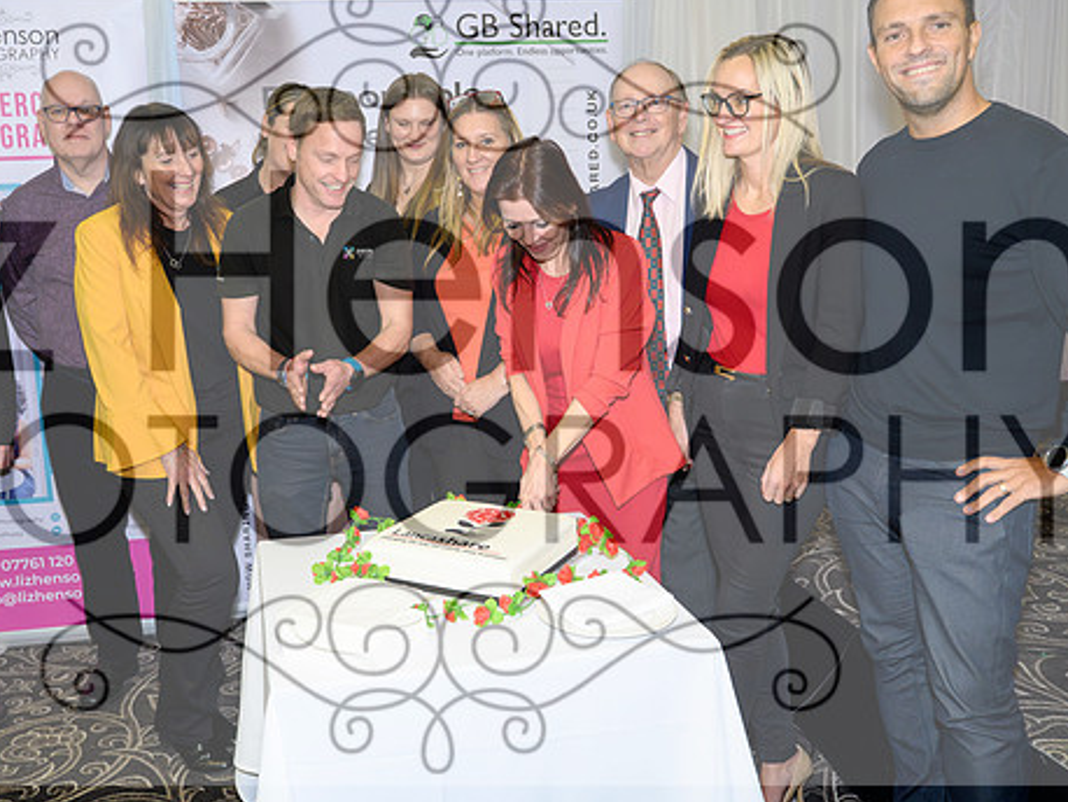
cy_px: 349
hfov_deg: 51.2
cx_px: 462
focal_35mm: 36
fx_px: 1111
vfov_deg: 39.6
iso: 2500
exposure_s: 1/100
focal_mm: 28.5
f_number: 4.5
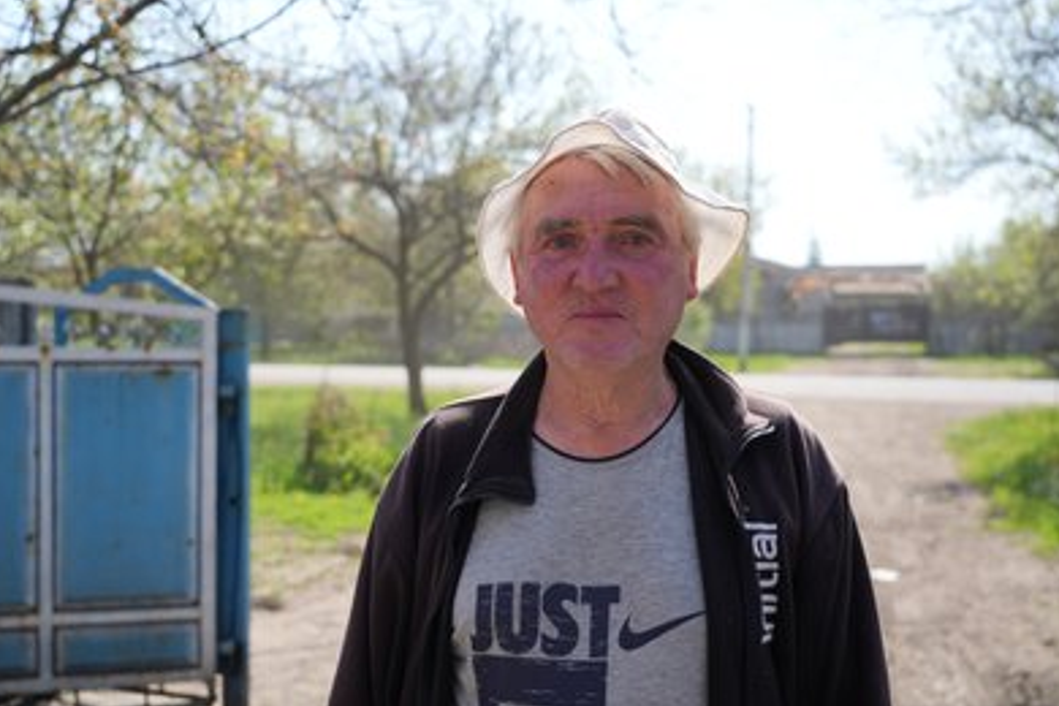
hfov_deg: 48.5
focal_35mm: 40
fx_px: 1177
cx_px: 532
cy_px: 357
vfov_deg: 33.4
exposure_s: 1/500
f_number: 4
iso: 100
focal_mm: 39
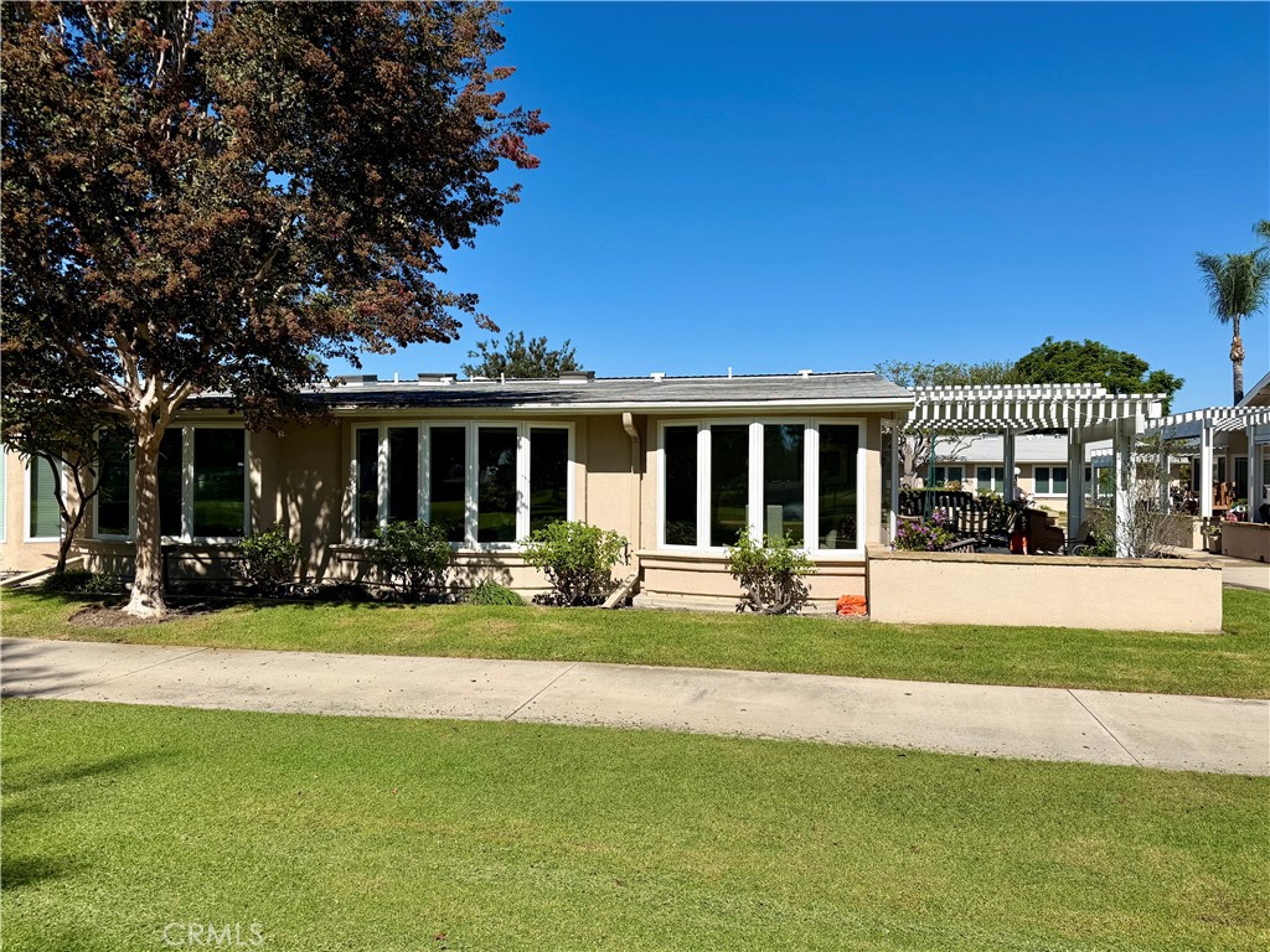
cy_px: 476
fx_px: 881
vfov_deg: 56.8
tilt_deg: -0.1
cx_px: 635
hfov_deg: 71.6
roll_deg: -0.4
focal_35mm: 24
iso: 80
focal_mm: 6.76
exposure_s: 1/7353
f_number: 1.78
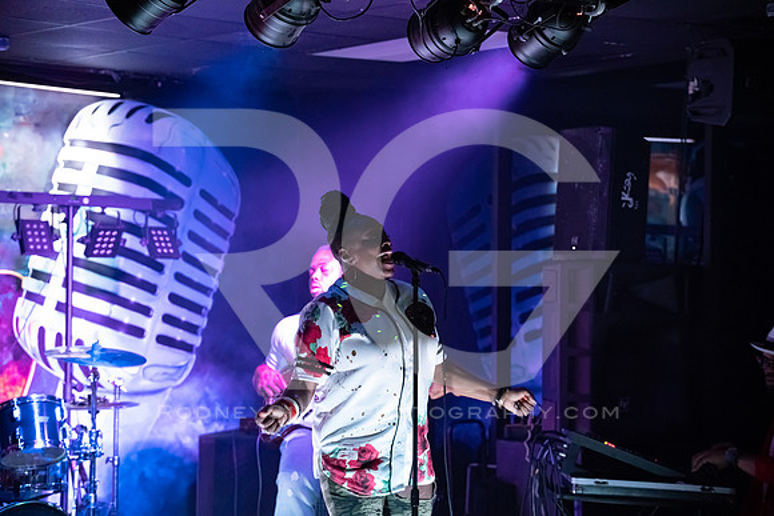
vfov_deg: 13.7
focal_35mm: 100
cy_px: 258
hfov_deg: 20.4
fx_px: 2150
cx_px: 387
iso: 12800
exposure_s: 1/125
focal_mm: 100
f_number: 4
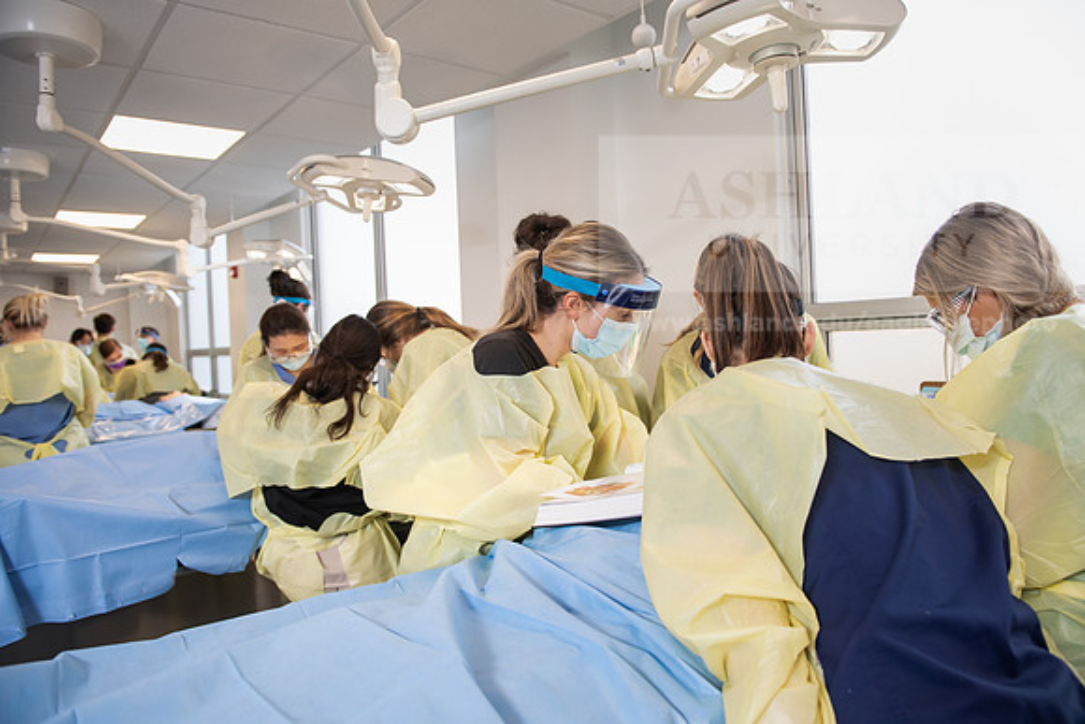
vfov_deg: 53.2
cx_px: 542
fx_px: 723
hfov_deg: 73.7
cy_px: 362
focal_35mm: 24
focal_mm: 24
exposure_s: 1/200
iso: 500
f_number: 4
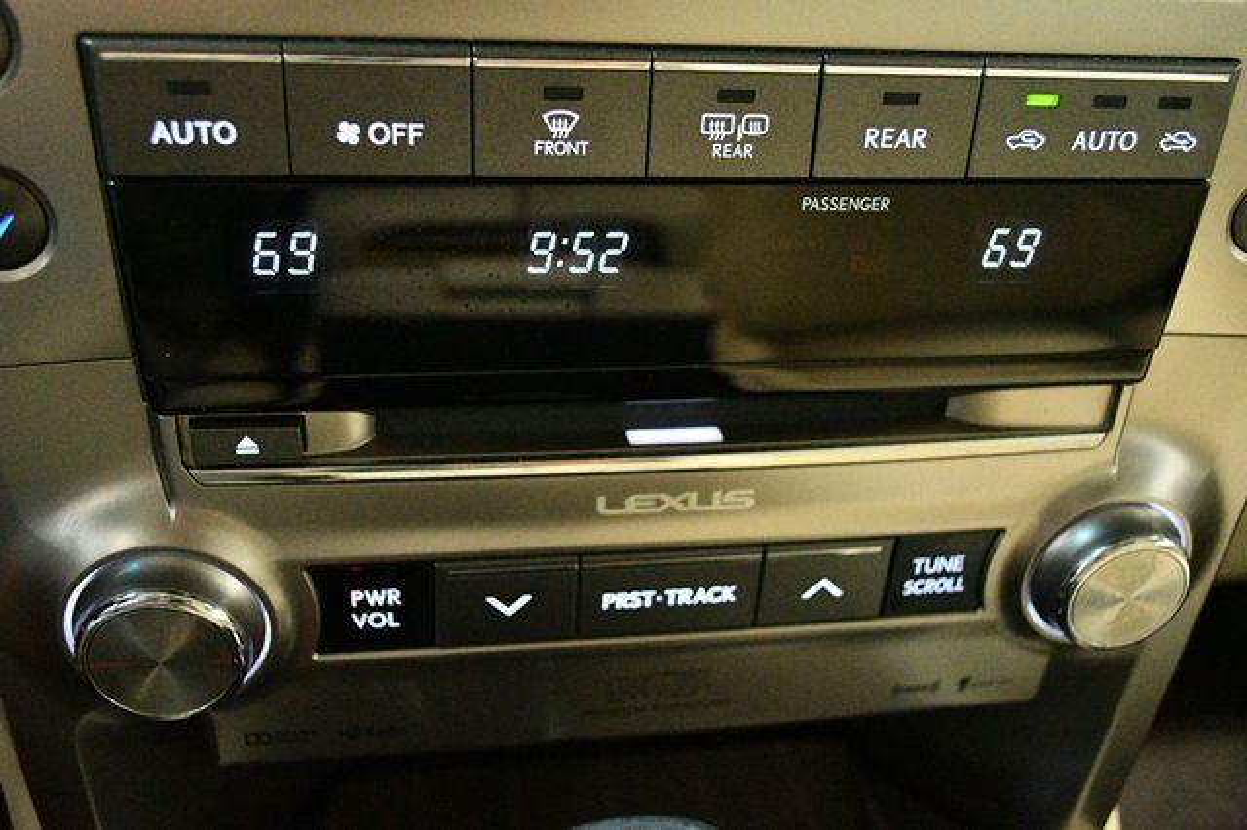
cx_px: 624
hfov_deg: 57.2
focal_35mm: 33
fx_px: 1142
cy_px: 415
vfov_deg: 39.9
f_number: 4
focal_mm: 22
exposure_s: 1/60
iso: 11400
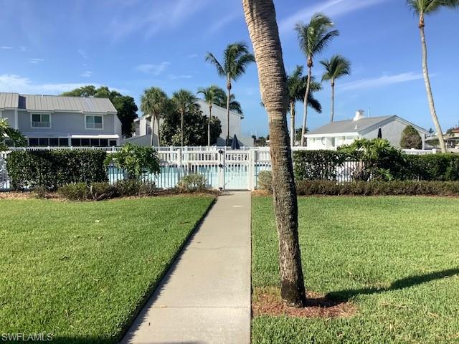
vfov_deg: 45.4
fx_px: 411
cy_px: 172
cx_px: 230
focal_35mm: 31
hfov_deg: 58.4
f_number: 2.4
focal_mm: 3.3
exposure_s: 1/1381
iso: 25
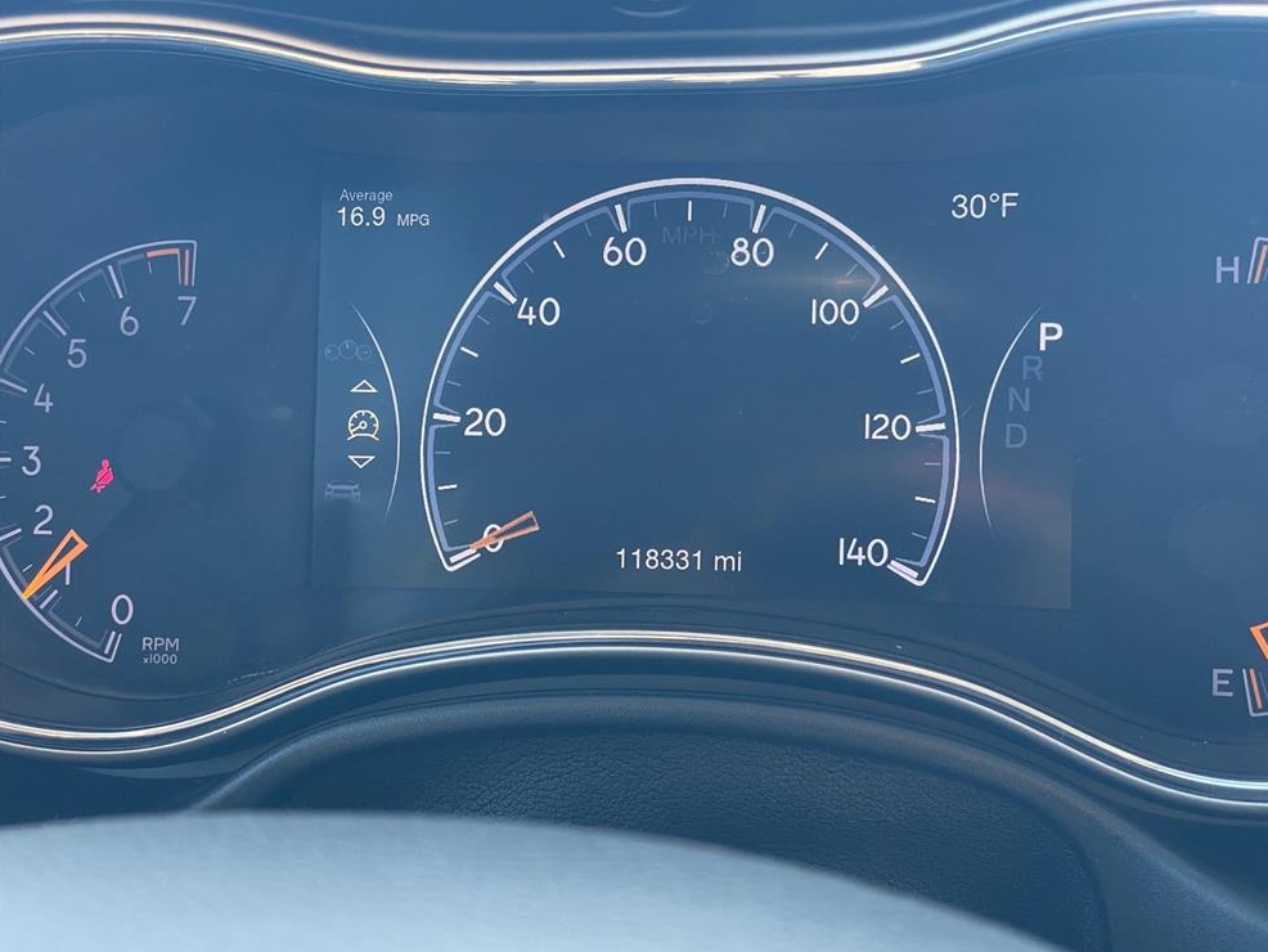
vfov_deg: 27.0
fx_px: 1979
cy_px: 489
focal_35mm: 54
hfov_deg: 35.5
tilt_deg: -18.3
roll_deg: -4.4
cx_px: 651
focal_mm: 6
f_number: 2
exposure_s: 1/99
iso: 50
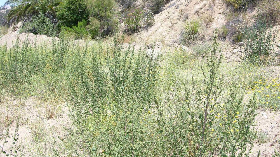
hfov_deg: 51.6
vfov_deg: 30.2
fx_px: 290
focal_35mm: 39
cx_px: 143
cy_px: 52
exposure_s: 1/206
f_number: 5.6
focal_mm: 8.9
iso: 50
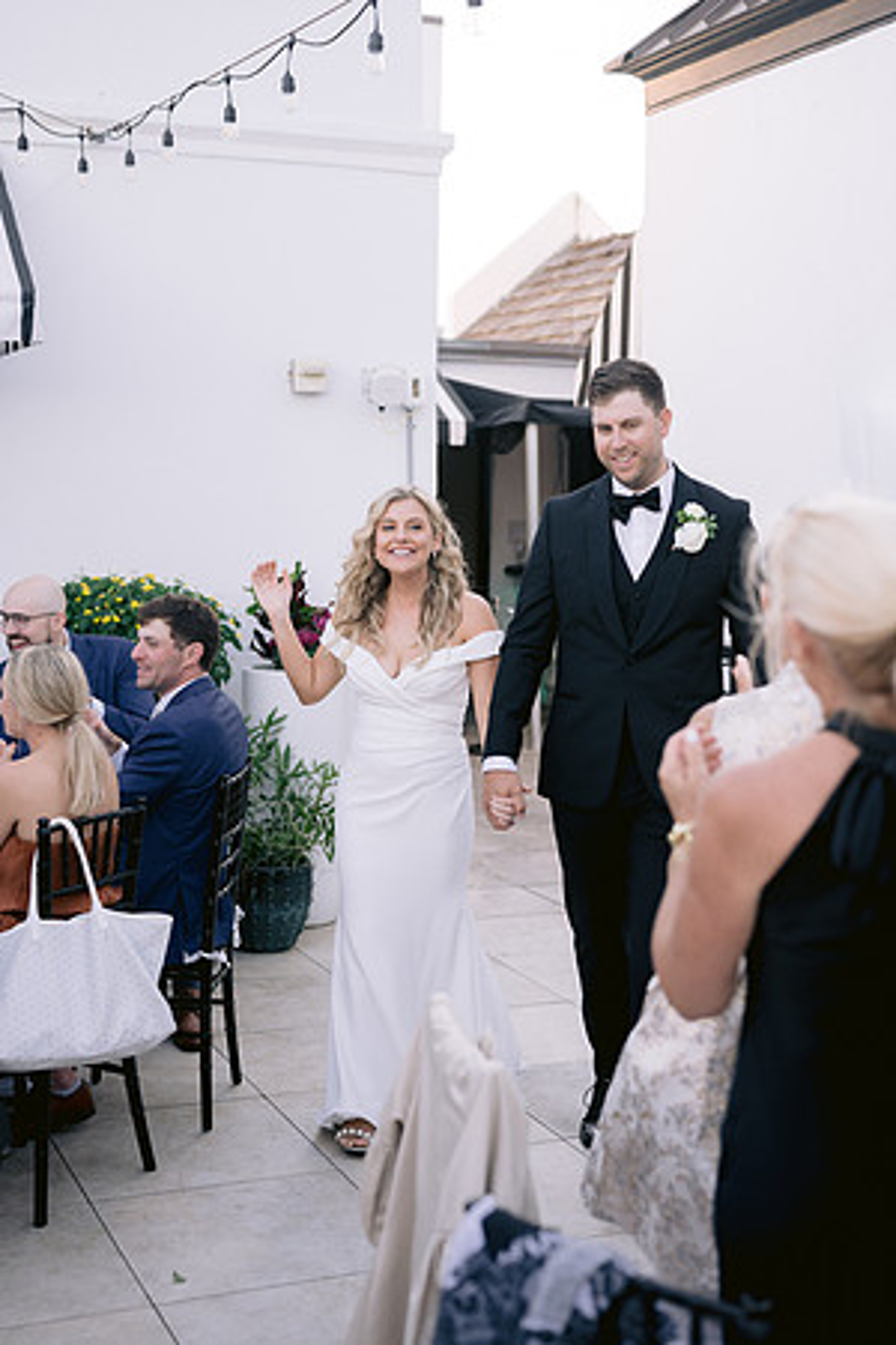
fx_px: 1867
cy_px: 672
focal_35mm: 50
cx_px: 448
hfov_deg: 27.0
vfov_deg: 39.6
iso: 400
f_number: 2.8
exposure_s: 1/640
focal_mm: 50
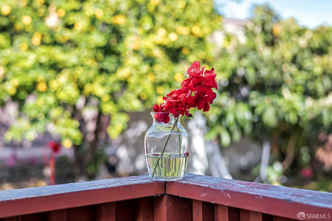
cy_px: 110
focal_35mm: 58
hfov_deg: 34.5
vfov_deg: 23.4
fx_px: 535
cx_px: 166
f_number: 2.5
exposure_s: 1/400
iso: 64
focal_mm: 58
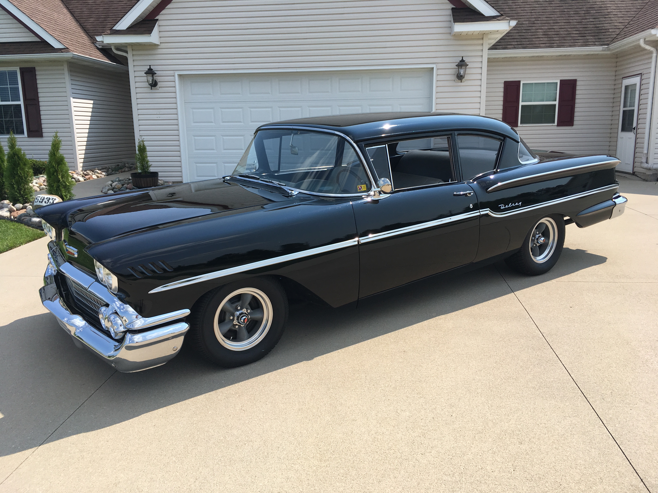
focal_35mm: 29
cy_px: 246
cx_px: 329
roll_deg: +0.1
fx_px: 551
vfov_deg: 48.2
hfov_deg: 61.7
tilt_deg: -13.8
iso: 25
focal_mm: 4.15
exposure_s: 1/1304
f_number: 2.2
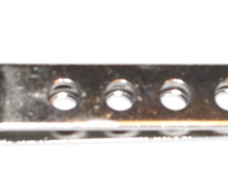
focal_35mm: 170
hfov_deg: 11.3
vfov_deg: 9.1
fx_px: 1144
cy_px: 118
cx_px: 203
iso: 400
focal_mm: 35
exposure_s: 1/60
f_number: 5.6
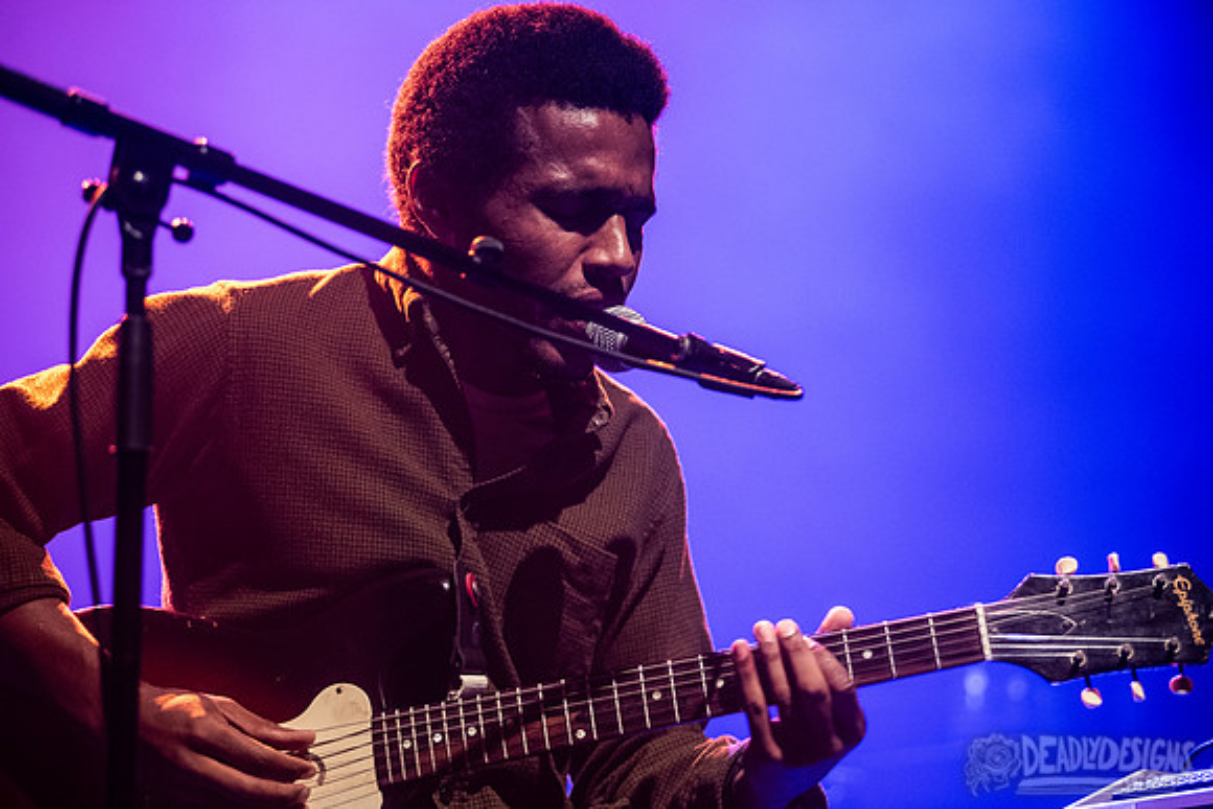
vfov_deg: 11.8
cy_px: 404
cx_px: 606
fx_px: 3909
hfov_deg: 17.6
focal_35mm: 116
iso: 2500
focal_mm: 116
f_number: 3.2
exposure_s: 1/125
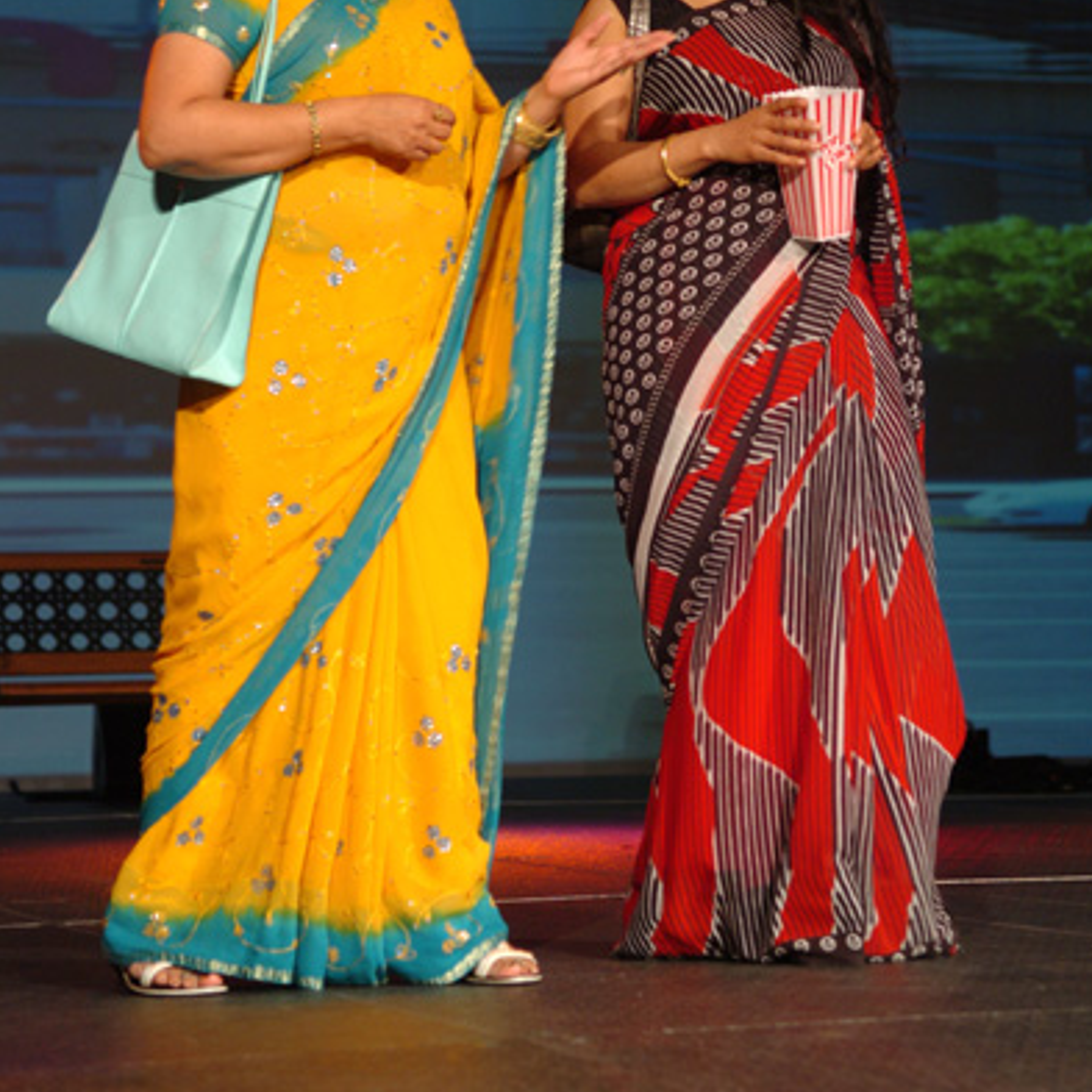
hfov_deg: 17.9
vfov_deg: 17.8
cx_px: 549
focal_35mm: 97
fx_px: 3462
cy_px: 281
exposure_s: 1/80
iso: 400
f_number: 2.8
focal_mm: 50
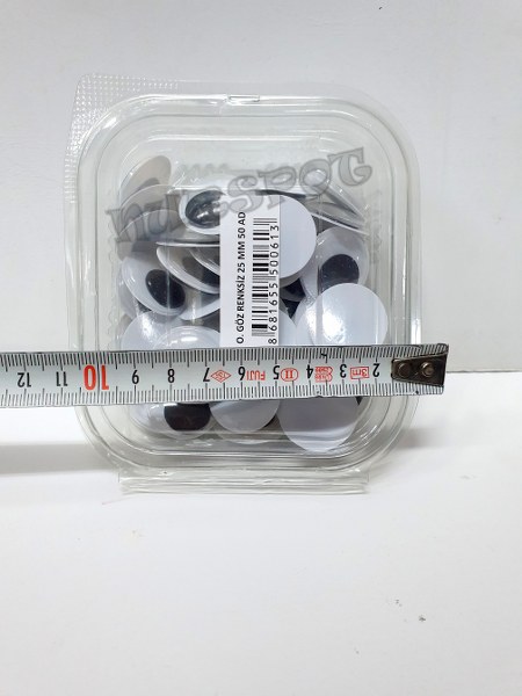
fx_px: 523
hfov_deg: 53.1
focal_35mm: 26
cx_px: 261
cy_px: 348
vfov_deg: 67.3
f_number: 2.4
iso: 320
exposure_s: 1/50
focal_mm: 4.32
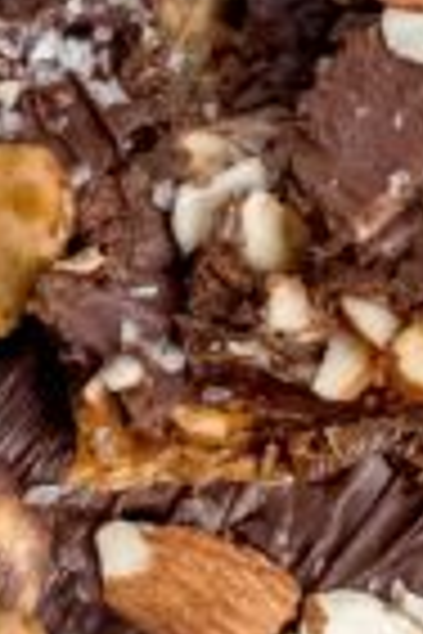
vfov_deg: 7.0
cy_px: 1219
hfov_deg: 4.8
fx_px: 5005
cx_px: 97
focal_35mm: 284
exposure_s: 1/160
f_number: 4
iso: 400
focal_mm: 50
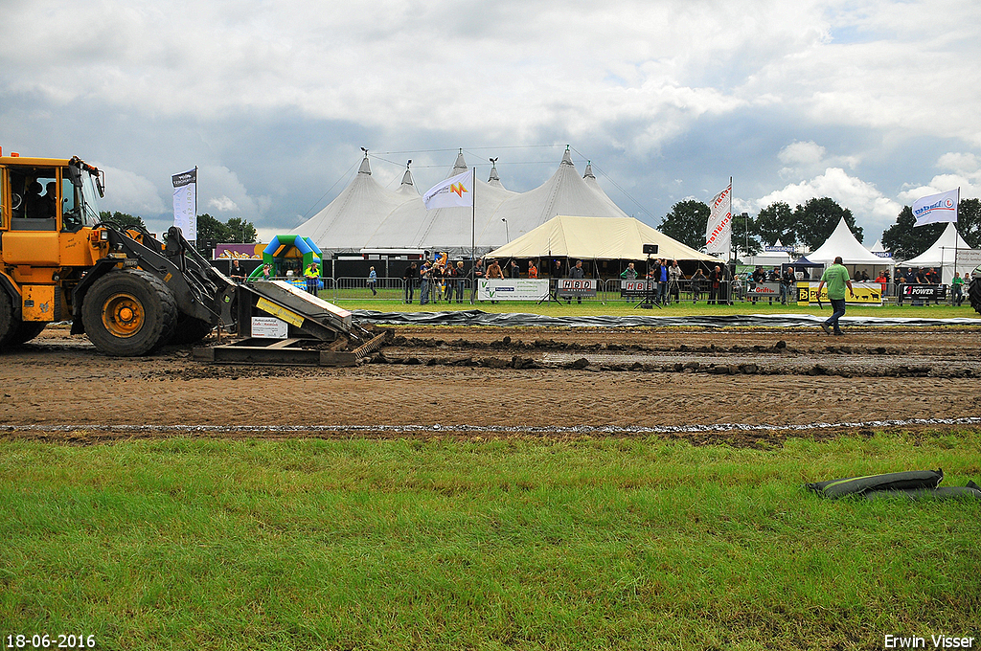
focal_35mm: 27
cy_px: 326
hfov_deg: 67.4
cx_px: 490
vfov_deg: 47.8
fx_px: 735
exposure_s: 1/4000
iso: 500
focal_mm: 18
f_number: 5
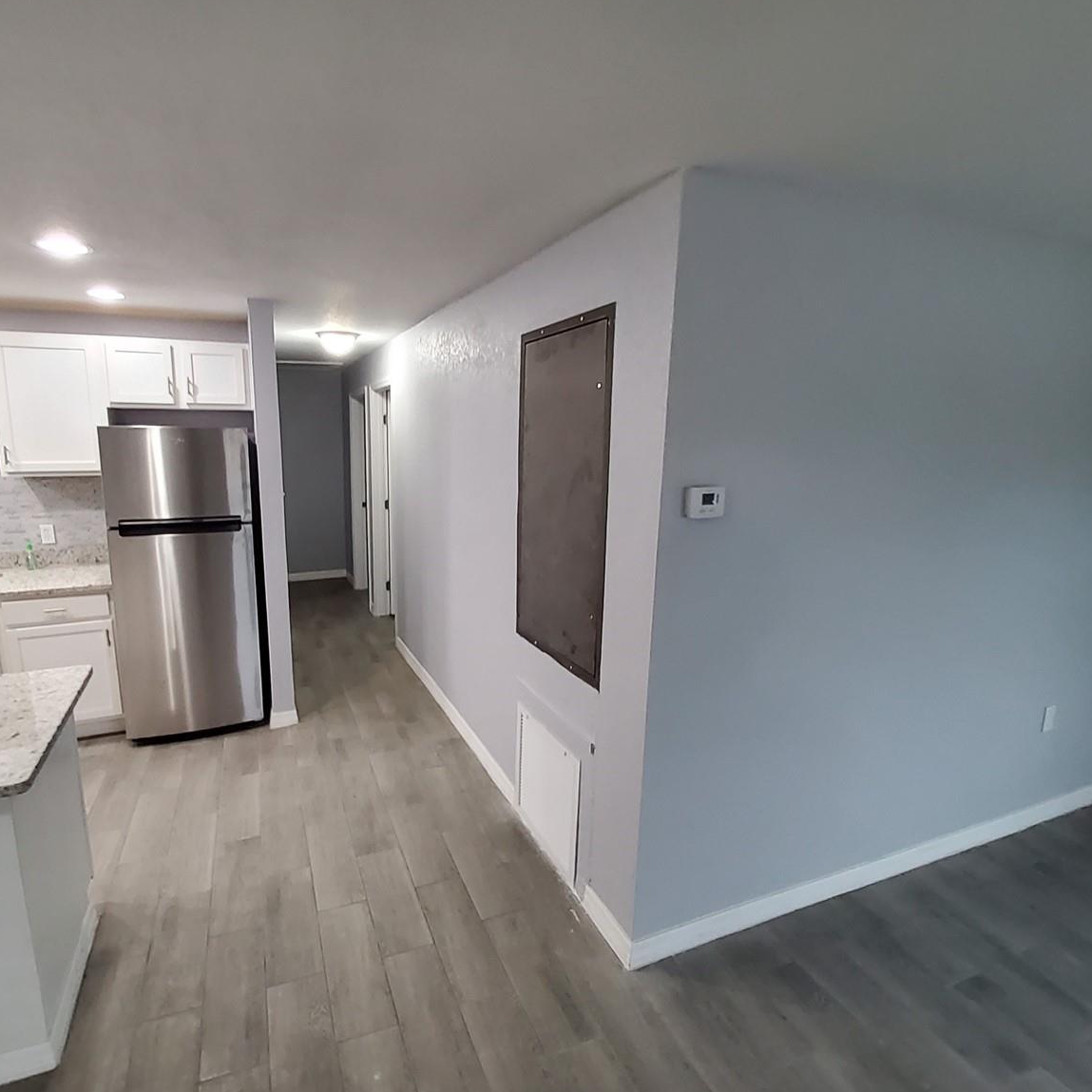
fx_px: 571
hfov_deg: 86.9
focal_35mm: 16
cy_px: 544
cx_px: 467
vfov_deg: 87.4
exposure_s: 1/30
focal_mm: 1.13
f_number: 2.2
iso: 200
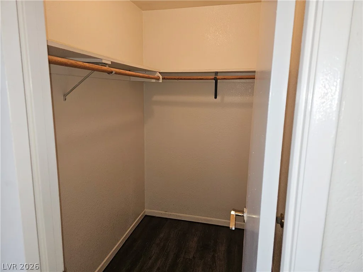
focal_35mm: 23
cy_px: 136
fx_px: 241
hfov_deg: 73.9
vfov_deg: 58.9
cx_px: 182
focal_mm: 6.3
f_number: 1.7
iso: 80
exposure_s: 1/60
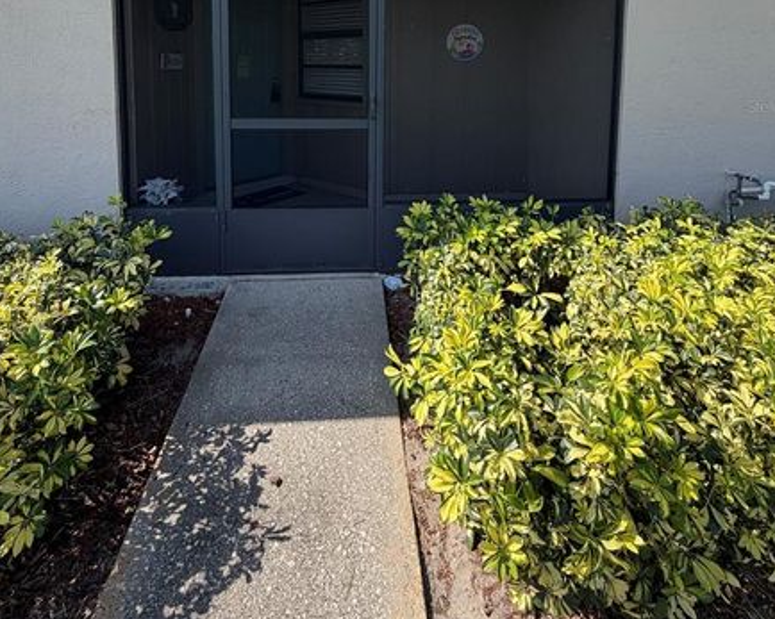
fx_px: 482
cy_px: 106
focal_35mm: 21
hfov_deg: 77.6
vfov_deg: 59.3
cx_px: 371
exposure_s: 1/686
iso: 40
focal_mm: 2.22
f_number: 2.2
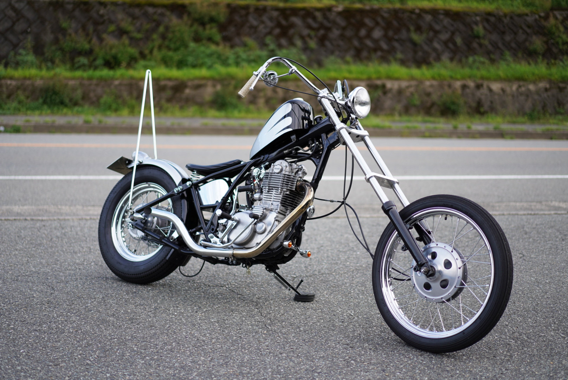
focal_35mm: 55
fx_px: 868
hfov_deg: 36.2
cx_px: 284
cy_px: 190
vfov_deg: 24.7
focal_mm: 55
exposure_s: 1/320
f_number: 1.8
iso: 100
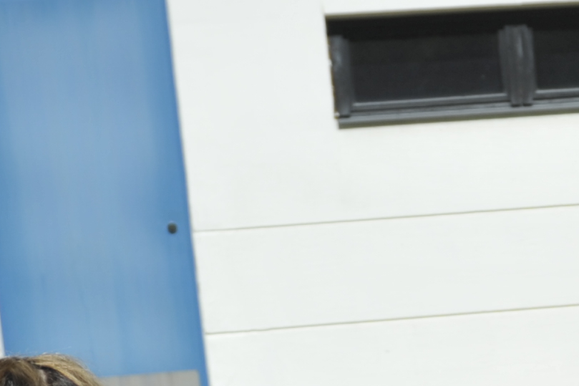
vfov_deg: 8.0
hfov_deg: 12.3
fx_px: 2621
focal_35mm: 163
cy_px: 773
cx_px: 709
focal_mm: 31
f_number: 3.2
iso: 200
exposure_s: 1/5000
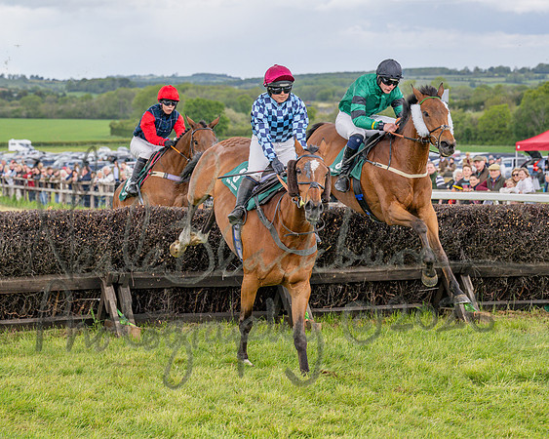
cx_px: 159
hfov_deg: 17.5
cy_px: 237
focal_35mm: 109
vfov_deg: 14.1
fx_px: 1771
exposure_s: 1/1600
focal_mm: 70
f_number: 4
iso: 400
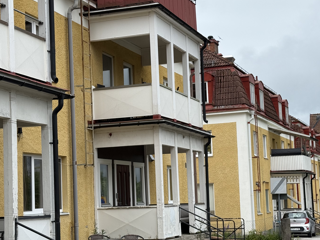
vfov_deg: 20.7
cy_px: 144
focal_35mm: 71
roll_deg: +2.3
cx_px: 174
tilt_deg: +5.1
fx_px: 656
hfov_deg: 27.4
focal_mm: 6.76
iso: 64
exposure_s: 1/3226
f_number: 1.78
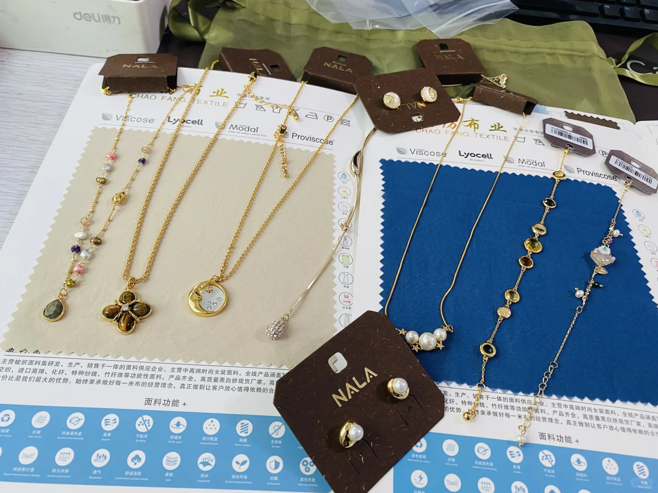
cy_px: 246
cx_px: 329
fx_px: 494
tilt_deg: -52.3
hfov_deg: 67.3
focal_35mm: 26
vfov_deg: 53.1
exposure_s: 1/60
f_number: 1.8
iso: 160
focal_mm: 4.25
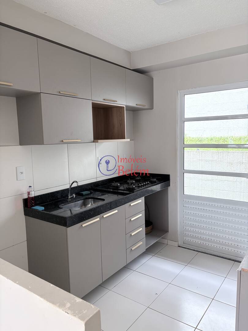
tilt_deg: -6.2
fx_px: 248
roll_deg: +1.4
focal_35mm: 26
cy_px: 166
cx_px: 124
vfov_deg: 67.3
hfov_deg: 53.1
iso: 100
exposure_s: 1/242
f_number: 1.6
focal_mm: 5.96
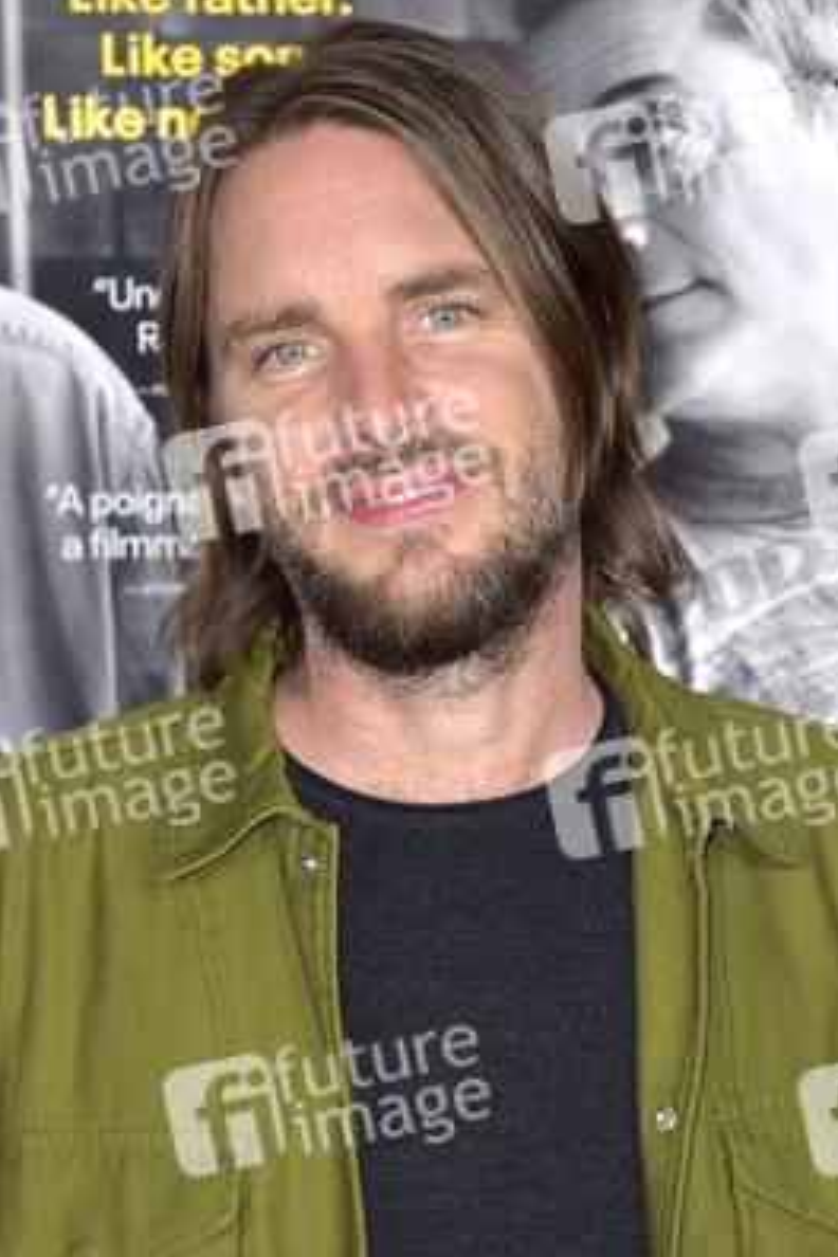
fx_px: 6354
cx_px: 421
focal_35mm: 182
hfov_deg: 7.5
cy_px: 625
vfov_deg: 11.3
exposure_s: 1/200
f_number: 6.3
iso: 640
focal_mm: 180
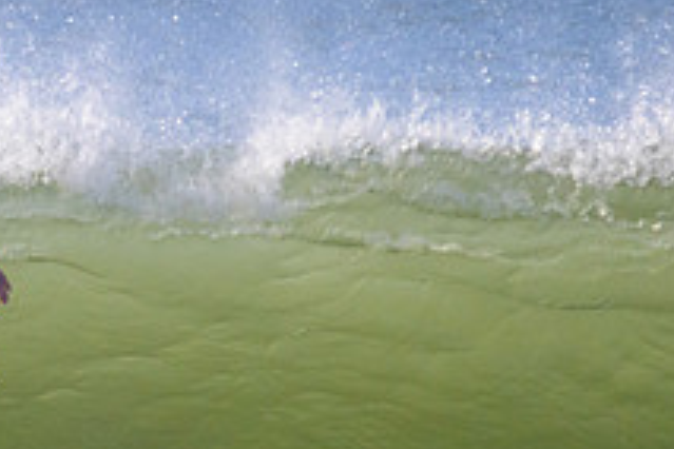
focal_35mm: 2898
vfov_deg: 0.5
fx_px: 54253
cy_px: 392
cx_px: 109
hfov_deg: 0.7
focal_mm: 800
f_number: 11
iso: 1600
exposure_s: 1/2000
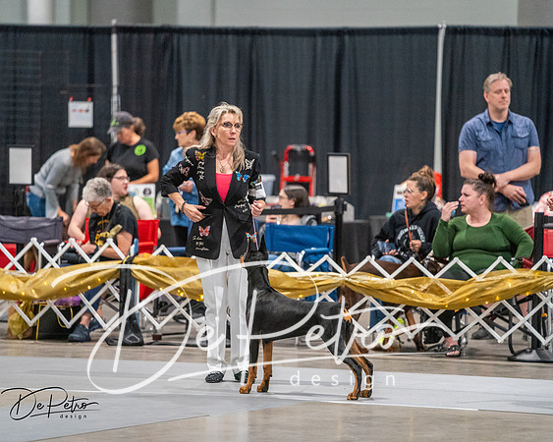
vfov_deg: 6.6
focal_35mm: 233
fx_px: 3817
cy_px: 221
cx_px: 267
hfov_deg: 8.3
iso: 6400
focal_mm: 200
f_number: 2.8
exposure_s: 1/250
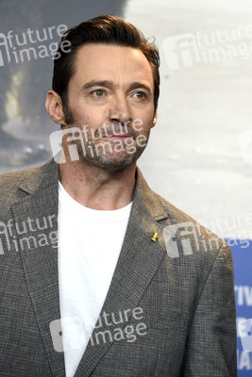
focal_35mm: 160
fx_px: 1678
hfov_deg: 8.6
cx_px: 126
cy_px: 188
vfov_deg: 12.8
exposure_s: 1/200
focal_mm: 160
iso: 2000
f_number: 5.6
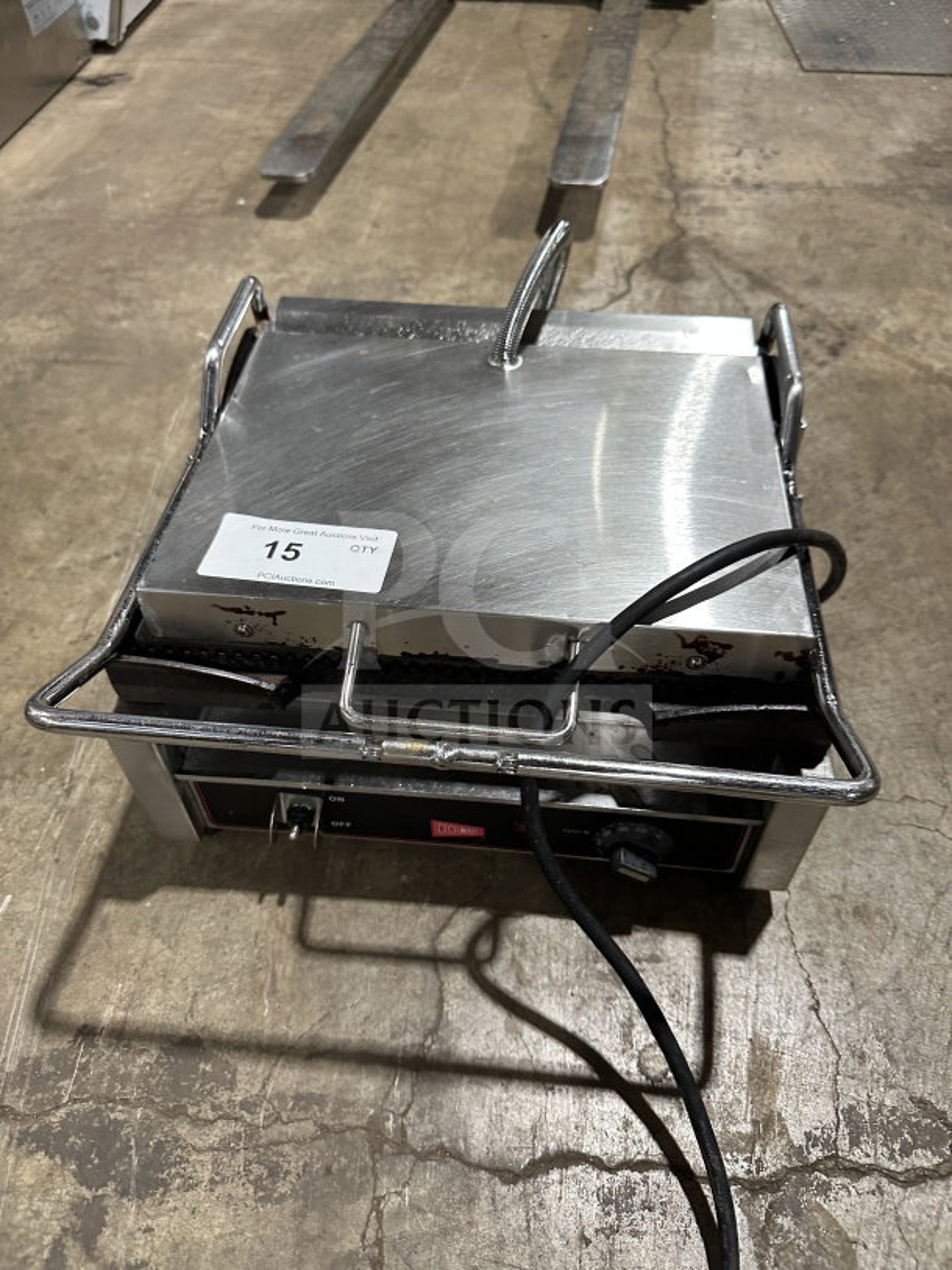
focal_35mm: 24
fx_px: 880
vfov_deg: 71.6
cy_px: 635
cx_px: 476
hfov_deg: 56.8
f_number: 1.78
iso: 250
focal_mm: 6.86
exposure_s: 1/60
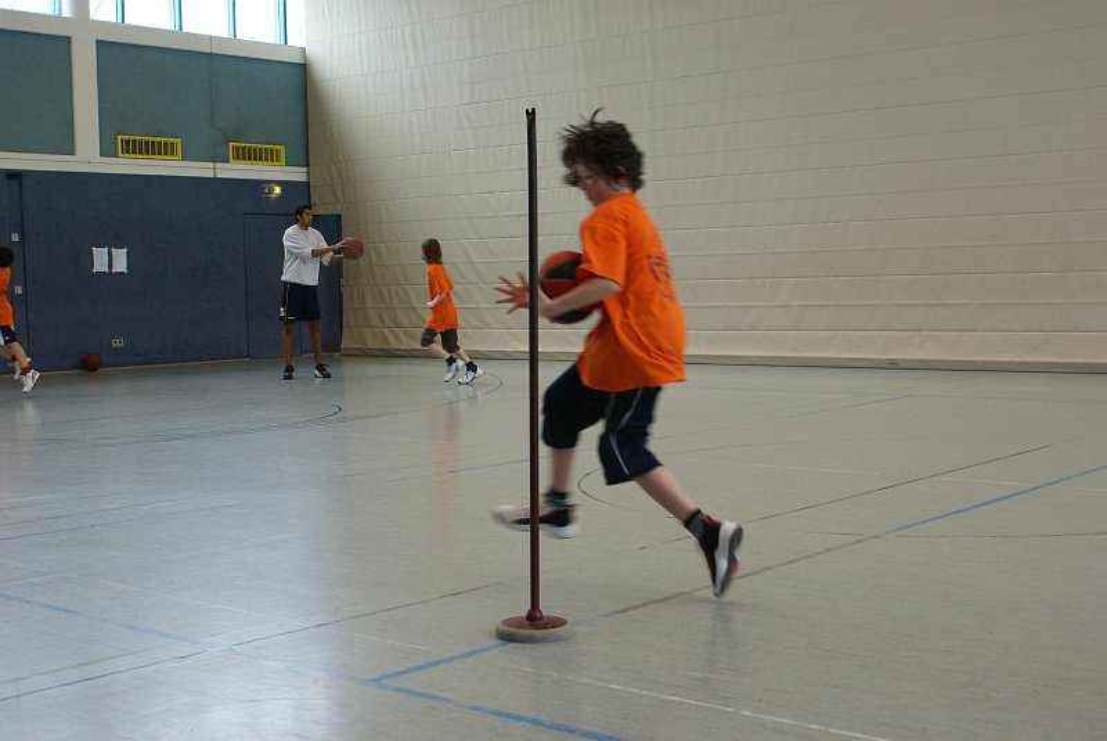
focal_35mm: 45
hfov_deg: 43.6
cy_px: 370
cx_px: 554
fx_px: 1385
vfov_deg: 29.9
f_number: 5
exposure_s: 1/125
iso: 500
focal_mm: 30
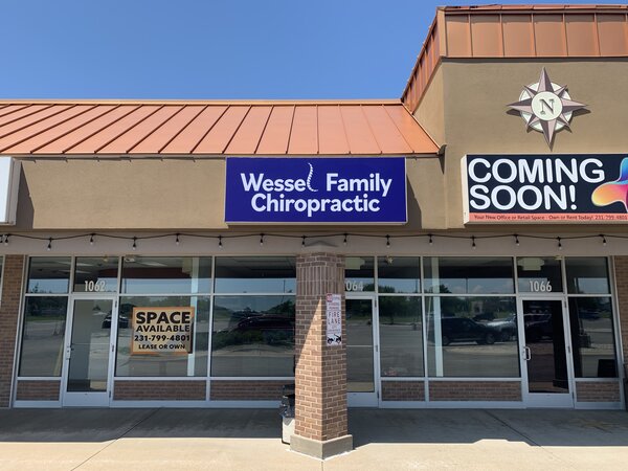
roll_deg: +0.7
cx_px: 314
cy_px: 236
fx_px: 472
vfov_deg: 53.1
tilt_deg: +5.5
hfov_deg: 67.3
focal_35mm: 26
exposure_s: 1/1490
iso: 25
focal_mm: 4.25
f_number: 1.8
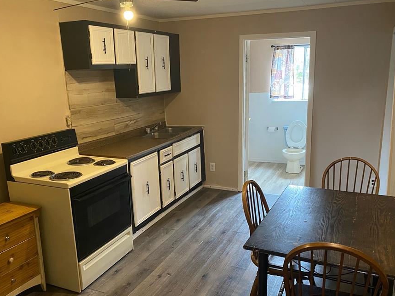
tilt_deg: -13.4
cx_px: 186
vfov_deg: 45.4
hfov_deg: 58.3
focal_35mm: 31
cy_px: 157
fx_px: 354
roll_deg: +1.5
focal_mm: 4.25
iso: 400
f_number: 1.8
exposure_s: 1/60
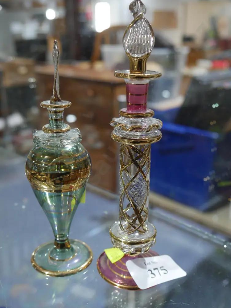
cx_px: 113
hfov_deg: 35.1
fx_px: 365
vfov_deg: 45.8
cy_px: 152
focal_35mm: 41
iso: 640
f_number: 4.5
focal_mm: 20
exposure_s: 1/60
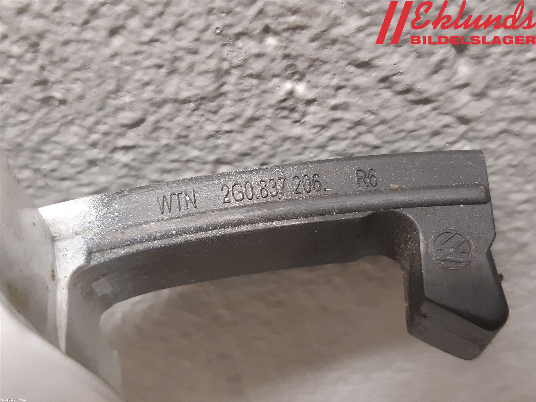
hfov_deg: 67.3
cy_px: 201
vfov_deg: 53.1
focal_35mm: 26
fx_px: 403
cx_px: 268
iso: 200
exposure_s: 1/25
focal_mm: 3.93
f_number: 1.7
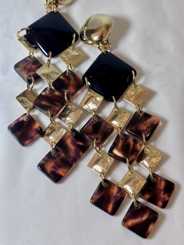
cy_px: 123
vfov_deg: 36.2
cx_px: 91
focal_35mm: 53
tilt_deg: -65.8
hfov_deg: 27.5
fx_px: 376
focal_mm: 5.96
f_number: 1.6
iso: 40
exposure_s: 1/100
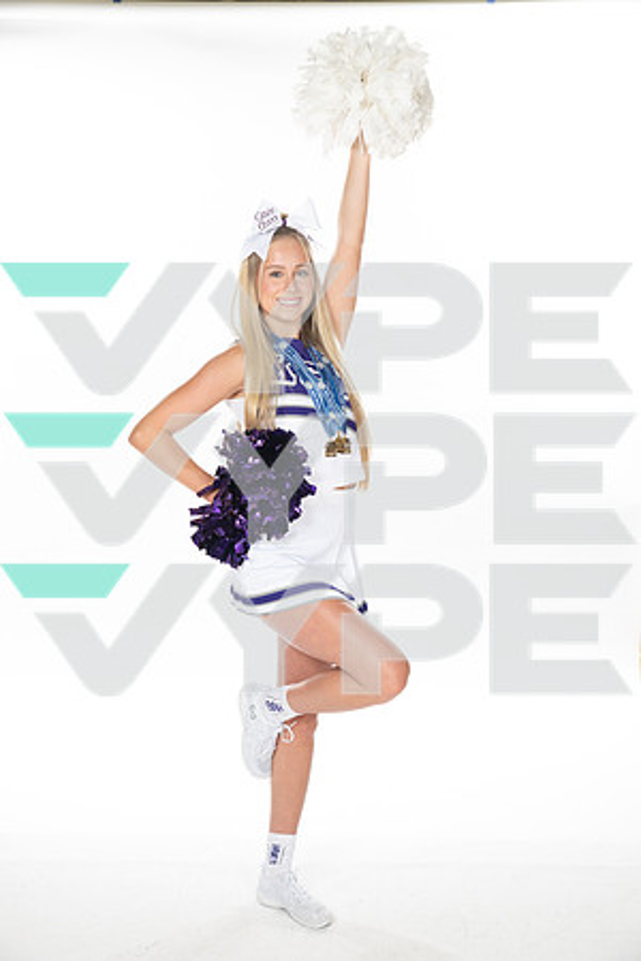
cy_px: 480
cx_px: 320
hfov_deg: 26.0
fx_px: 1389
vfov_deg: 38.2
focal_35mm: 52
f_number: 7.1
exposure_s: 1/320
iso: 800
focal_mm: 52
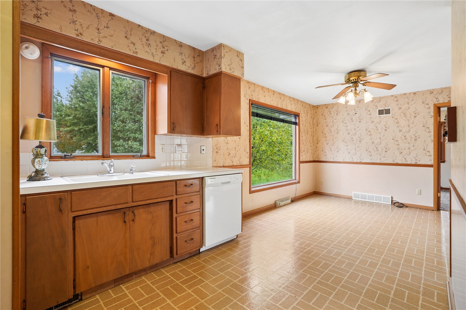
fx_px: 207
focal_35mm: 16
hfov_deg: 96.7
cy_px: 155
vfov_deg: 73.7
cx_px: 233
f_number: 9
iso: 400
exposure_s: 1/10
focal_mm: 16
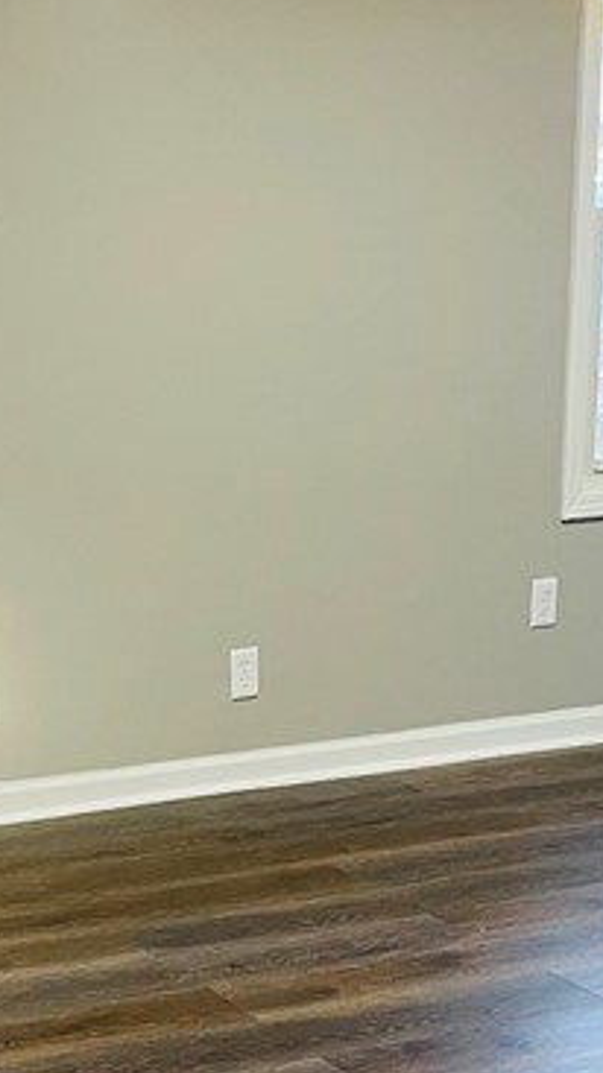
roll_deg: +1.0
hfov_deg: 15.5
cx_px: -20
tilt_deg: -12.1
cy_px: 655
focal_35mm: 76
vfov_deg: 27.8
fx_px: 2164
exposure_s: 1/60
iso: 200
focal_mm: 5.1
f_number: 1.6
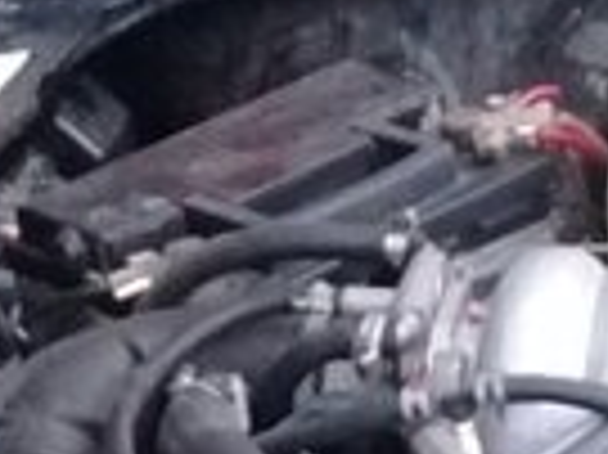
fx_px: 2667
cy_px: 762
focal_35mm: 152
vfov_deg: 9.4
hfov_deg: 13.0
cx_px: 338
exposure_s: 1/17
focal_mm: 3.3
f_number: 2.2
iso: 320
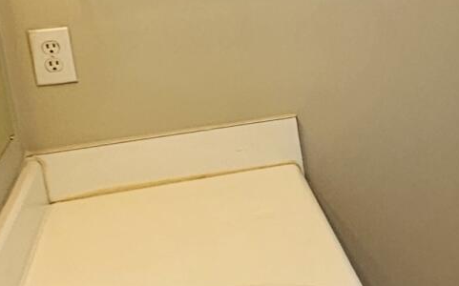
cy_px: 117
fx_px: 1075
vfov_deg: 15.2
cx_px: 765
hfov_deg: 19.5
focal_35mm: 86
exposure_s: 1/120
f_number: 2.2
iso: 64
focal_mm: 2.2
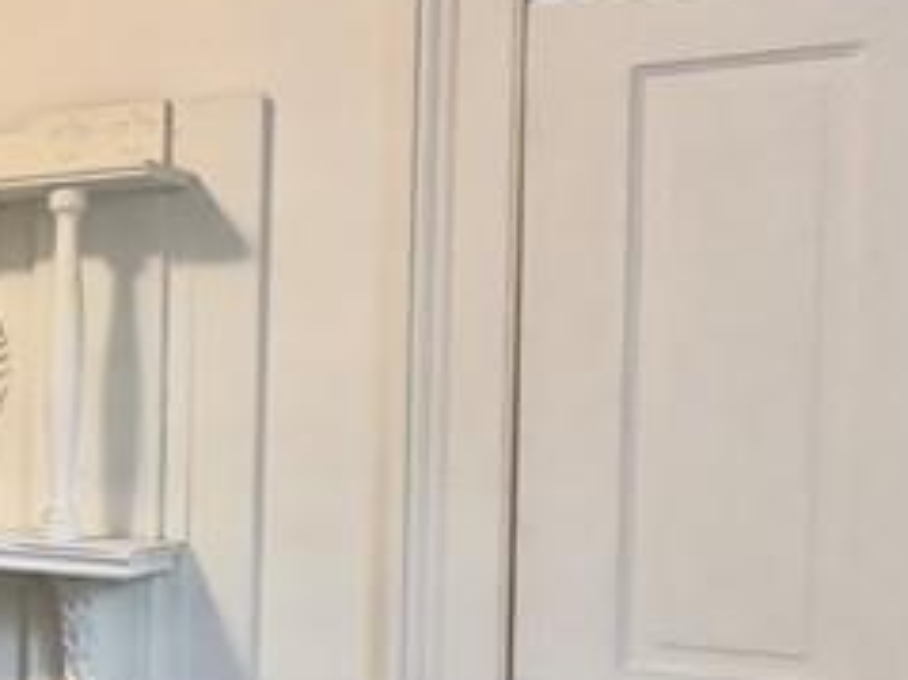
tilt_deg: -2.0
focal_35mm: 60
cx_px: -691
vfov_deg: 24.3
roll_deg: -0.4
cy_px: 431
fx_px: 1573
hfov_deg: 21.7
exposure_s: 1/60
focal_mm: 2.22
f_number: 2.2
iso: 250
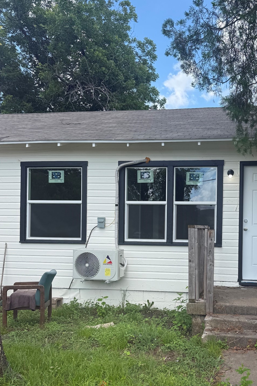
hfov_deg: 36.0
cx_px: 194
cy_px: 229
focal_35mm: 36
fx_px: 385
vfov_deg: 52.8
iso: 80
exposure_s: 1/1770
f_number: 1.78
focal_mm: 6.76
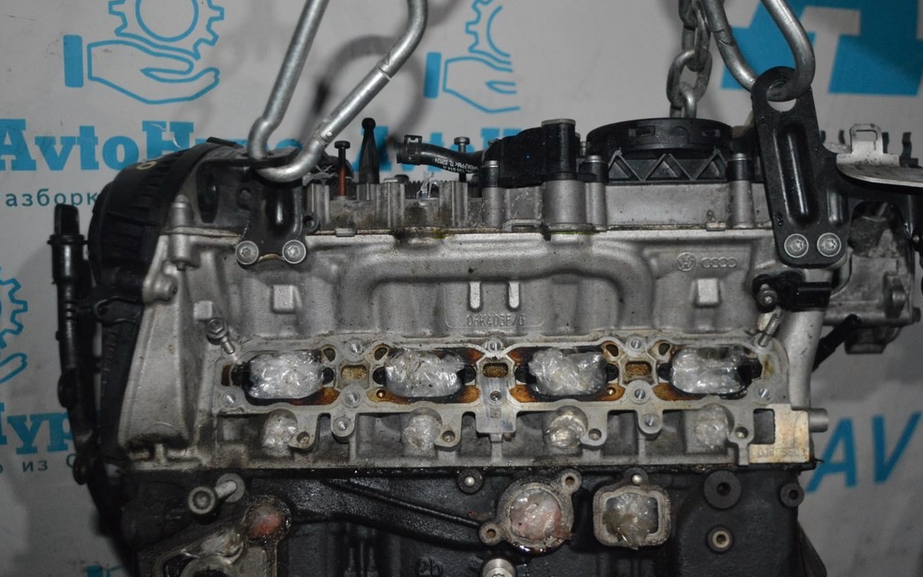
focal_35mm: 42
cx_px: 460
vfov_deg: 30.9
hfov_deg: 47.7
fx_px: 1044
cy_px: 293
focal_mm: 27
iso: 3200
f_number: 4
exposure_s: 1/60
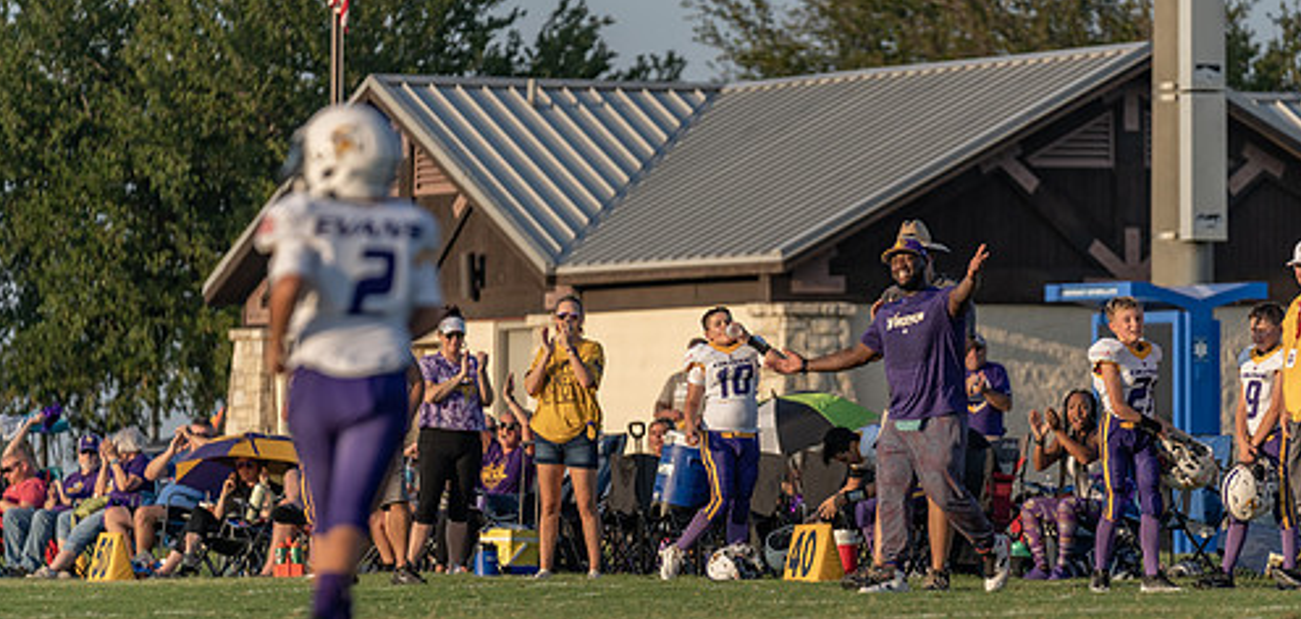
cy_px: 362
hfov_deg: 7.7
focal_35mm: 290
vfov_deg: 3.7
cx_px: 779
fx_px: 9656
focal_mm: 200
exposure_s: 1/2000
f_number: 2.8
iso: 160
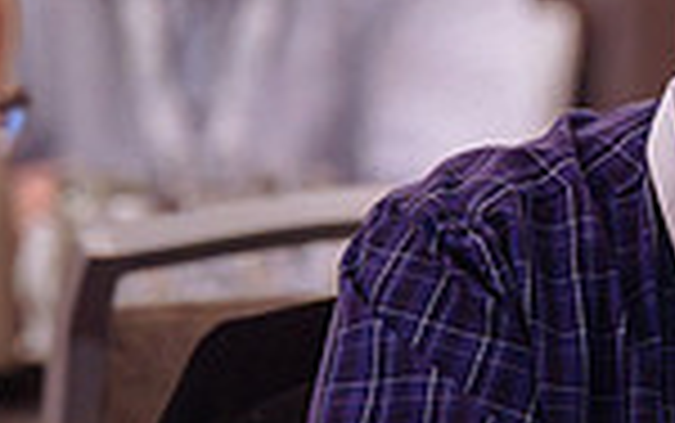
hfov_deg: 3.5
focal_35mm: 599
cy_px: 164
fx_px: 11027
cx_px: 382
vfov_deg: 2.2
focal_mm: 152
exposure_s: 1/200
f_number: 2.8
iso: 2500
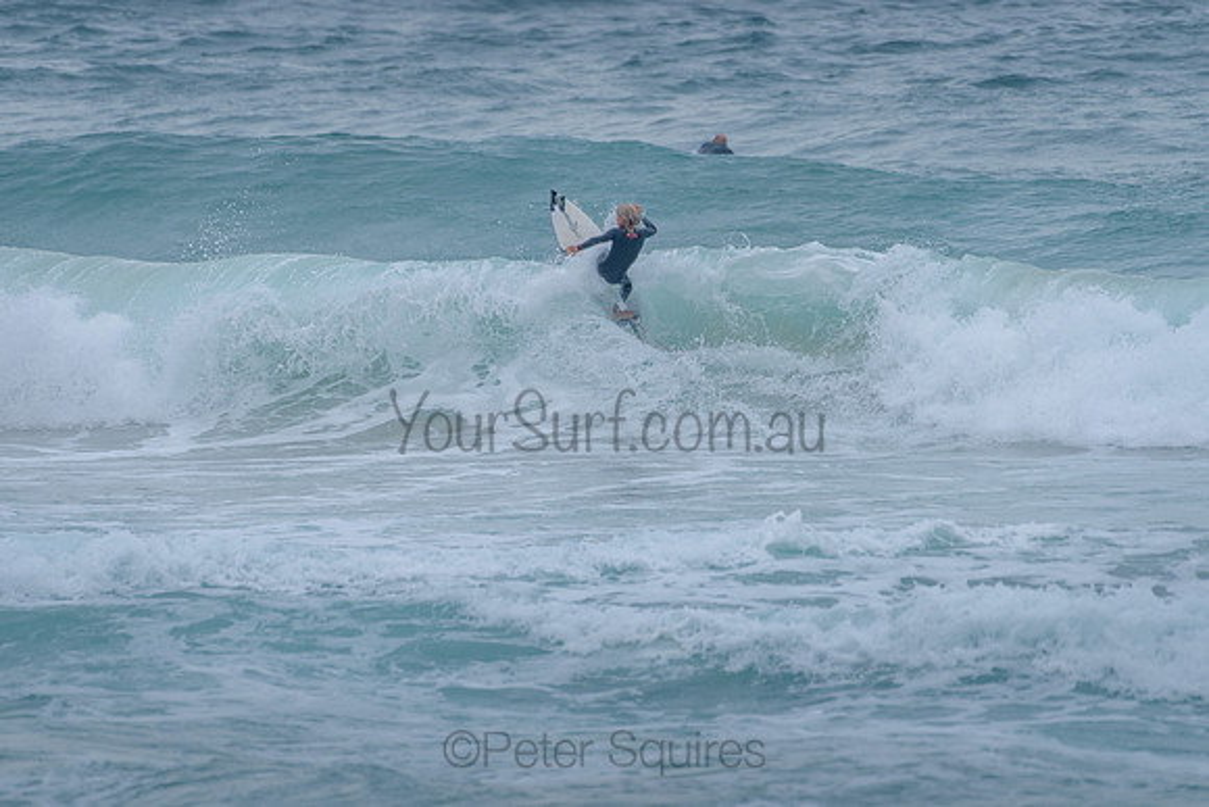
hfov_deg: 3.4
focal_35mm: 613
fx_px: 20583
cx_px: 606
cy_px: 314
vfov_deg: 2.2
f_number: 5.6
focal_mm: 500
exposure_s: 1/1250
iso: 500
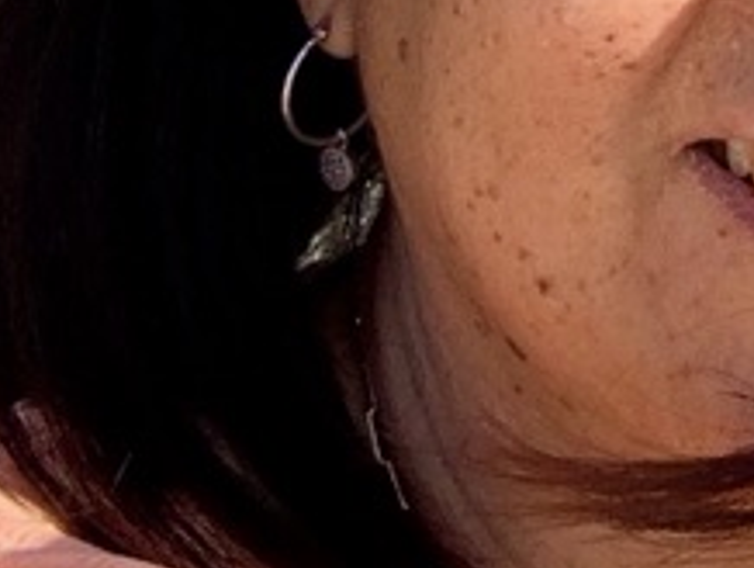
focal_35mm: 176
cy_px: -533
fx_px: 3838
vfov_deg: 8.1
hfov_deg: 10.2
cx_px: 1591
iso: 16
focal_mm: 2.87
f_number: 2.2
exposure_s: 1/641
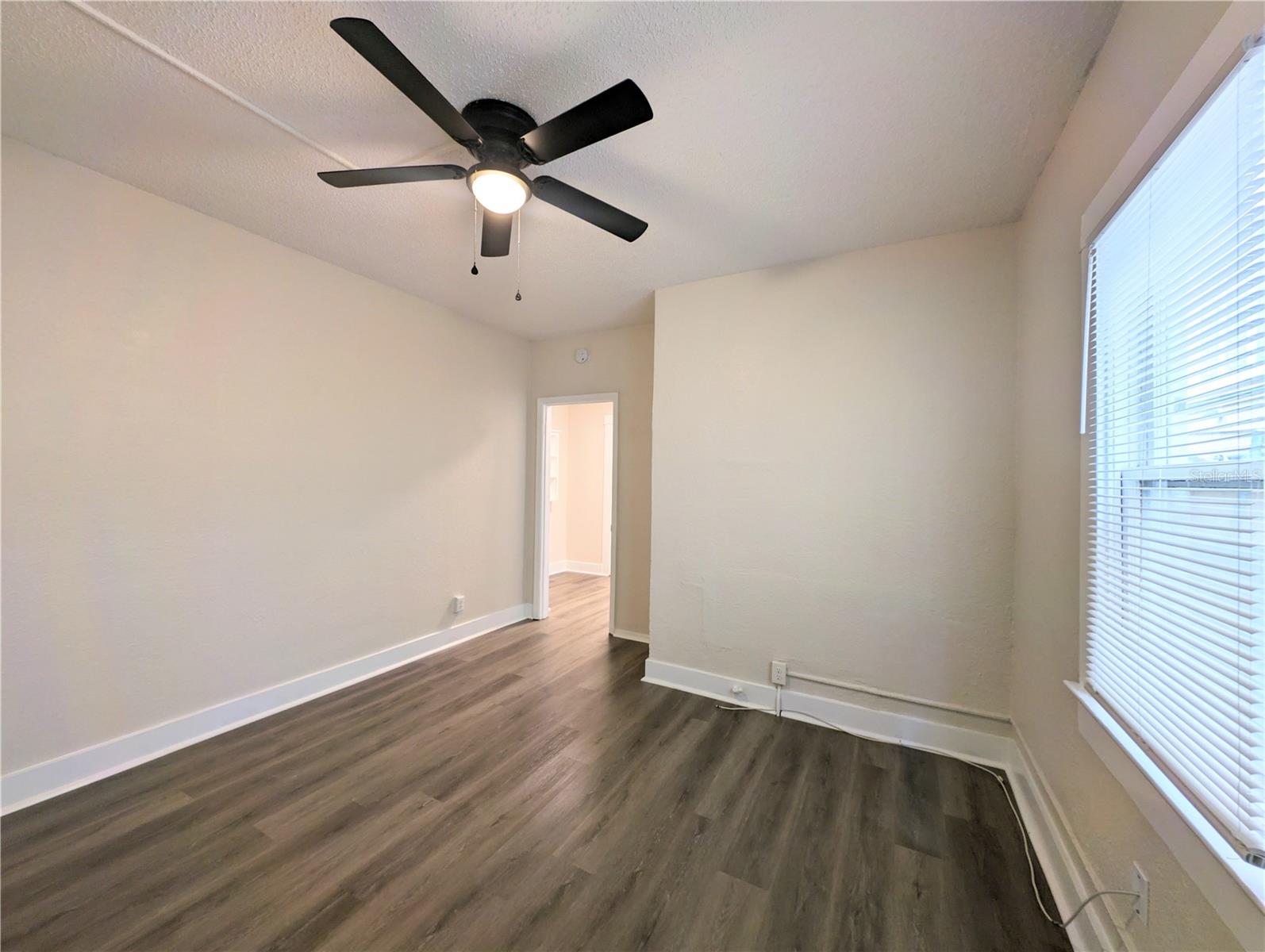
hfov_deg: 110.5
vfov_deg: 94.6
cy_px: 476
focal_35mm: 12
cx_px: 632
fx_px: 439
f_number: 1.95
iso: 38
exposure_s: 1/28.5
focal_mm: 2.23
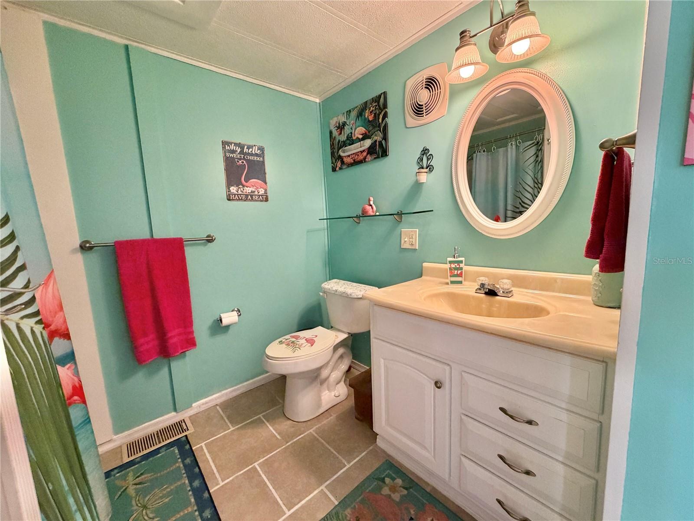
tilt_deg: -7.1
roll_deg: +2.5
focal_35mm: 14
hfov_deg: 102.1
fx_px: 281
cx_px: 347
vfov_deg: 85.7
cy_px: 260
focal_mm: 2.22
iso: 400
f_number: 2.2
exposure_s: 1/60
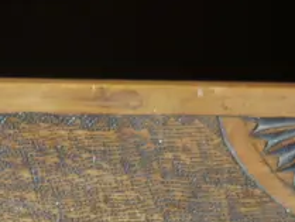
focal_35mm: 137
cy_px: 536
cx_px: -203
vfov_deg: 9.6
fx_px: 1168
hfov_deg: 13.2
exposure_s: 1/60
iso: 800
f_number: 4.5
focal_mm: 14
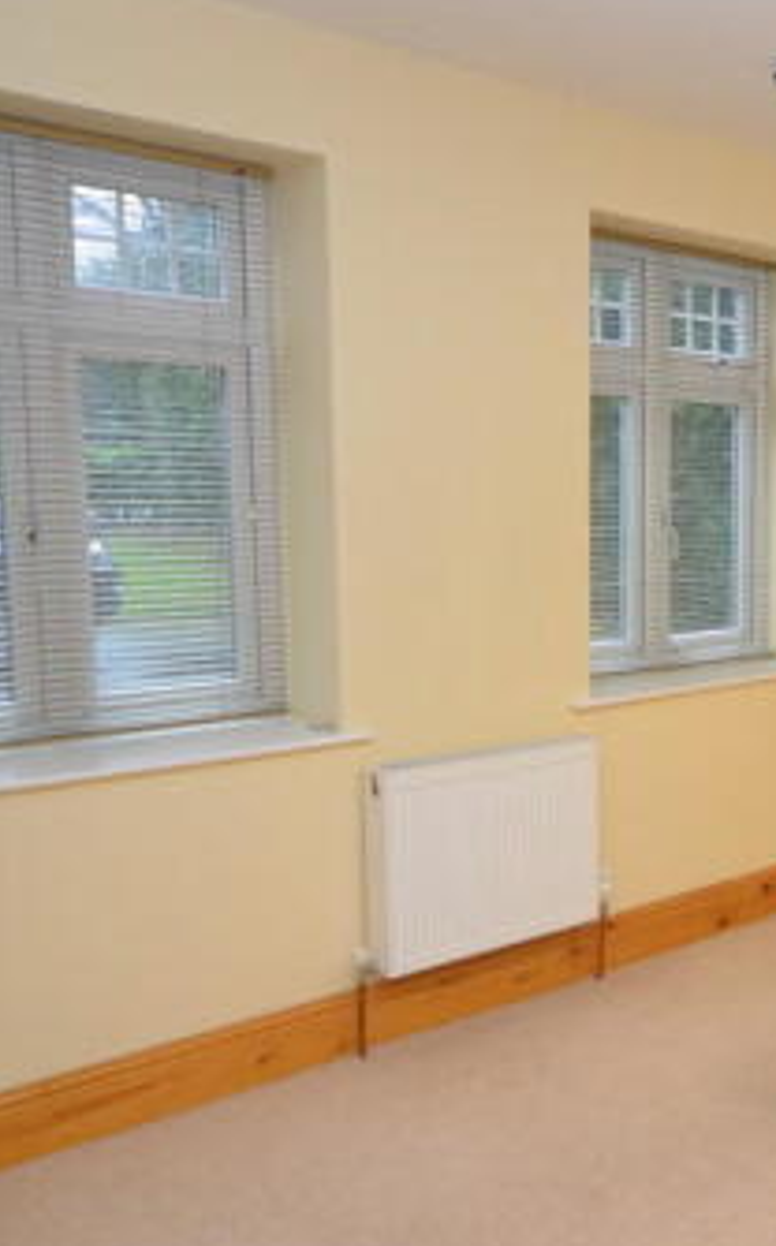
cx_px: 918
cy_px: 679
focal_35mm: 36
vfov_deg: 54.0
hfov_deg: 30.3
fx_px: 1221
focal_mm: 12
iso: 560
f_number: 4.5
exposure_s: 1/60
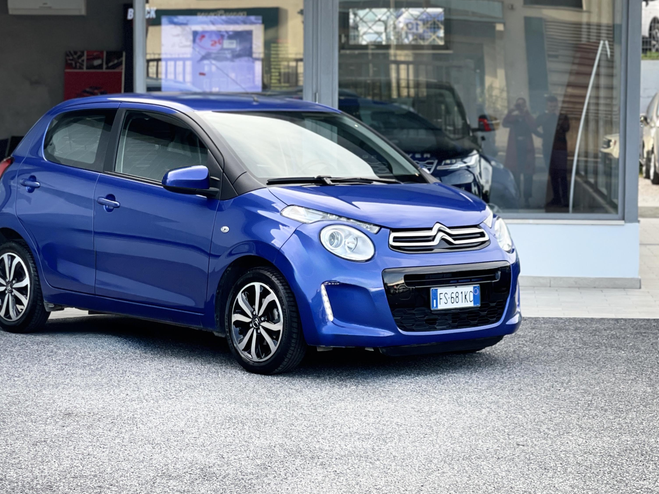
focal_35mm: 86
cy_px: 294
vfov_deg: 17.1
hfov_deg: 22.7
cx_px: 266
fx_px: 1637
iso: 40
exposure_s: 1/121
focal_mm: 7.5
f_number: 2.2
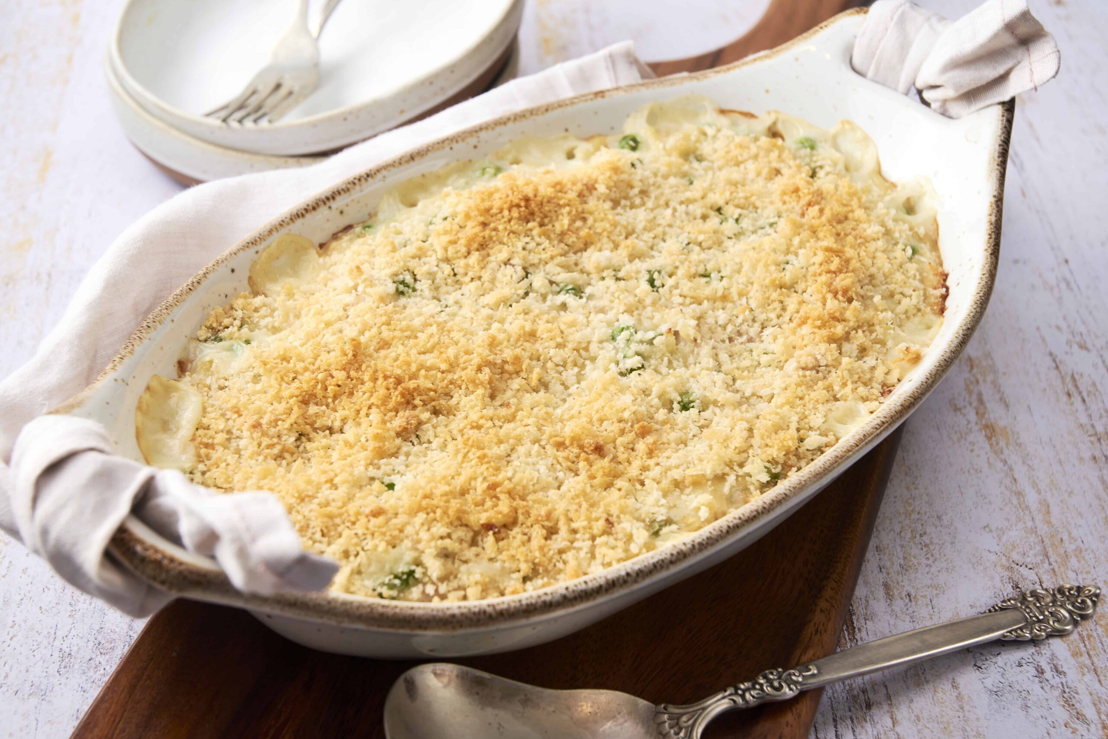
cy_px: 370
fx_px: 2031
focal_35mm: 66
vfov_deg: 20.6
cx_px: 554
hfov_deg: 30.5
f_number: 8
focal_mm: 44
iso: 100
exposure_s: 1/100
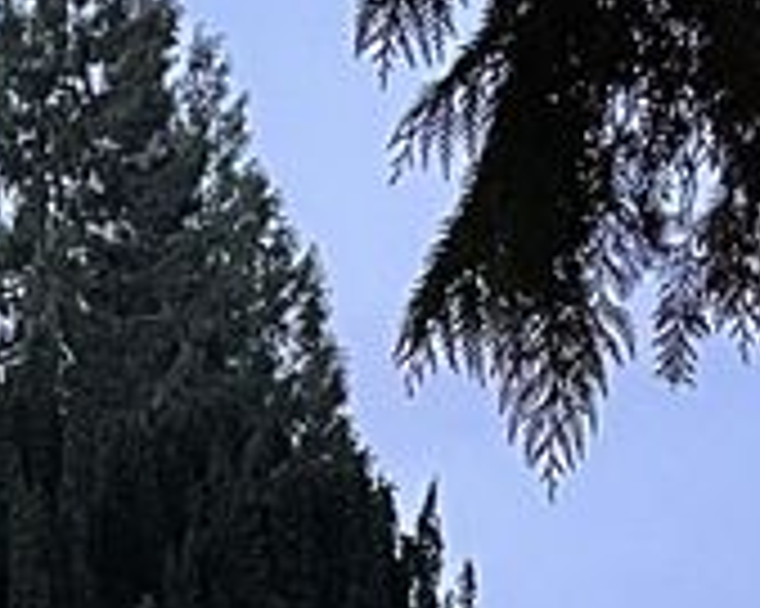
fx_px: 4316
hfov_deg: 10.1
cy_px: 1491
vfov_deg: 7.5
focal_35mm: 192
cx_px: 445
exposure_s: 1/17
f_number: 1.6
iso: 1250
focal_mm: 5.1
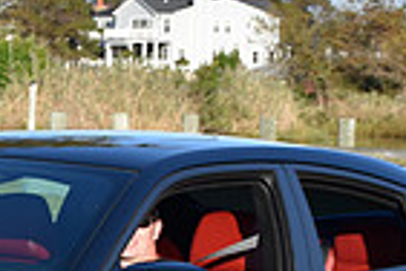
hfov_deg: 9.4
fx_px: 2436
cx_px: -40
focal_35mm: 216
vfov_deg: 6.3
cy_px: 347
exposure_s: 1/250
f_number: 8
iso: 360
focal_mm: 35
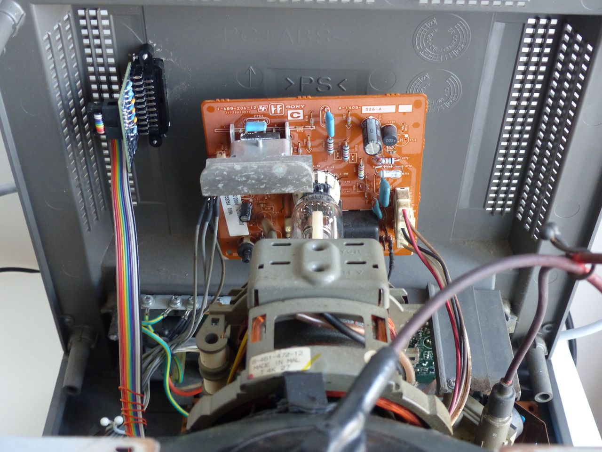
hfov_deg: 38.9
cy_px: 226
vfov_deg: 29.7
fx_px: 852
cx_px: 301
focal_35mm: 49
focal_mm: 8.7
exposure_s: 1/13
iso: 400
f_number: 2.8
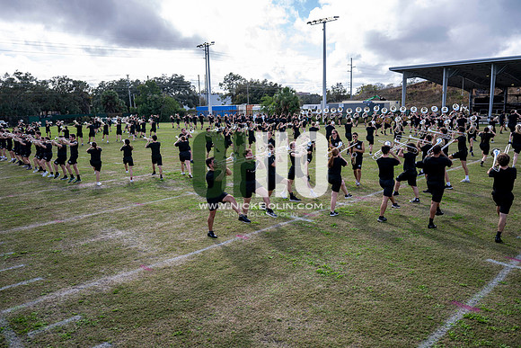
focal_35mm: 29
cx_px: 260
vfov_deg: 45.0
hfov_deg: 63.6
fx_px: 420
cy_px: 174
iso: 125
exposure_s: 1/1250
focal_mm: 29
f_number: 2.8
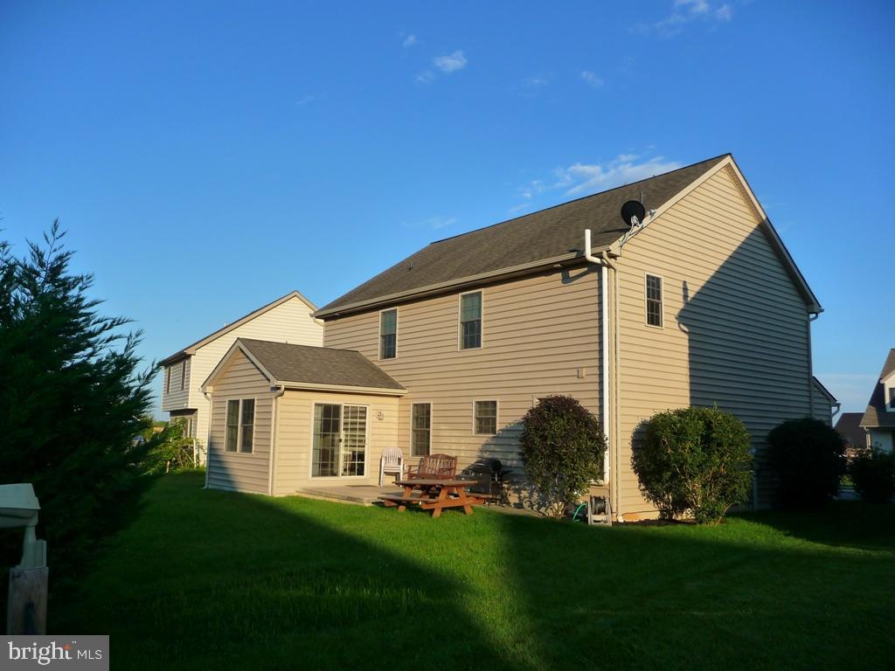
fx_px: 724
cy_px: 336
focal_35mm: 28
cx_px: 448
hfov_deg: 63.4
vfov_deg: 49.7
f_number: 3.3
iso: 160
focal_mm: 4.7
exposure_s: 1/1000
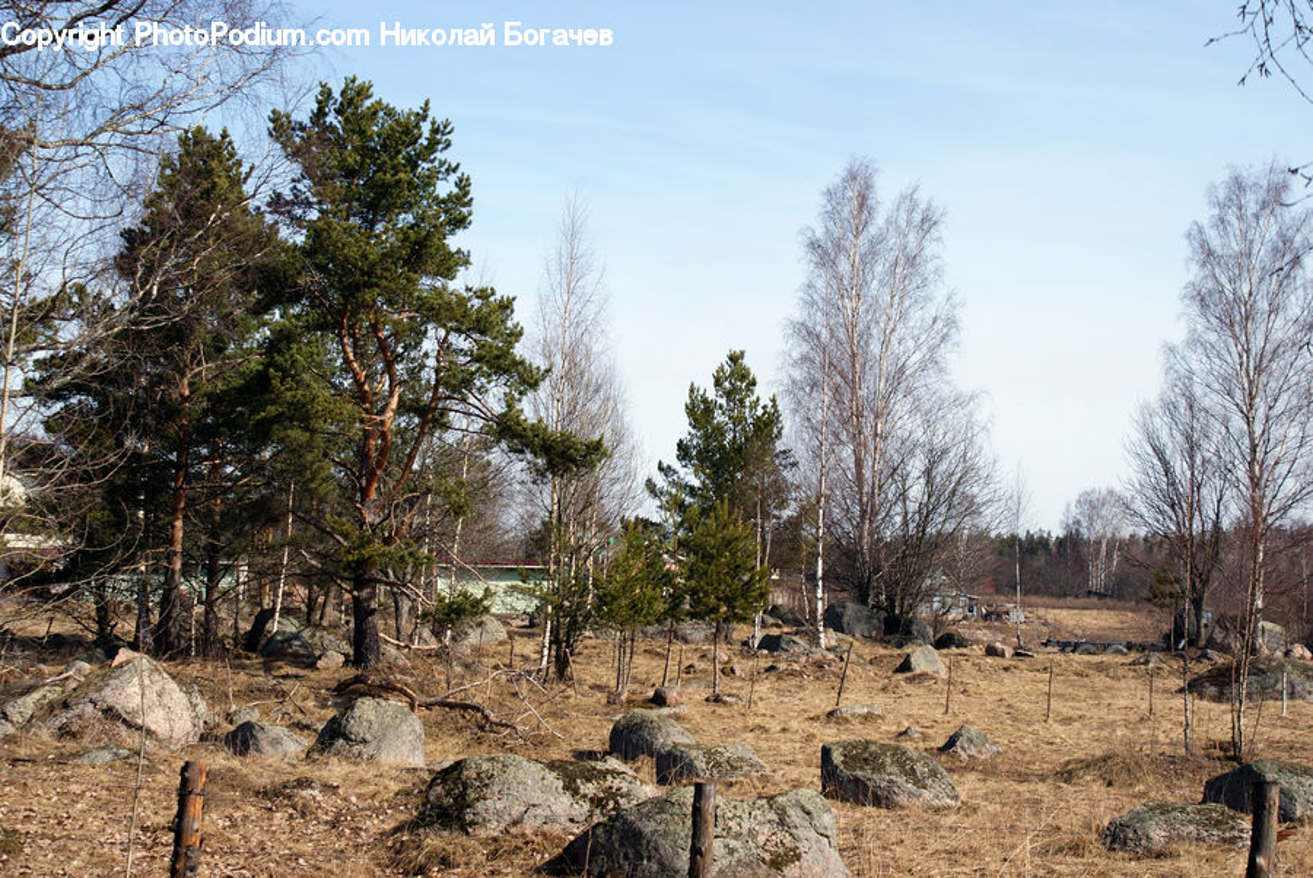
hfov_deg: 27.0
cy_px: 439
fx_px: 2738
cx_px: 656
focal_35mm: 75
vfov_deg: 18.2
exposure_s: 1/250
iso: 100
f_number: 9
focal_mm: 50
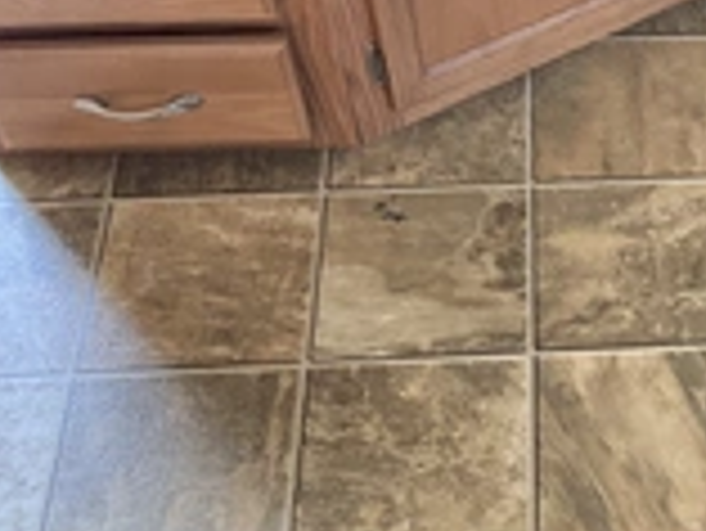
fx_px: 1510
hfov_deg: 25.1
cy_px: 256
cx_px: 706
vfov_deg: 19.9
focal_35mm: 74
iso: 64
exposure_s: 1/61
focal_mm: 3
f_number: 1.8
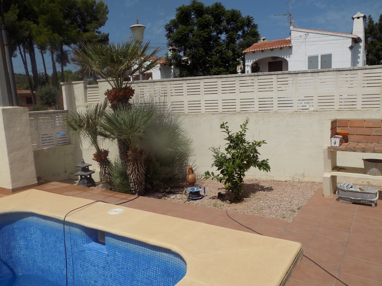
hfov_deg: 65.3
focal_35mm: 27
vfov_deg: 51.4
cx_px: 191
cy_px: 143
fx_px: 298
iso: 80
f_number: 10.2
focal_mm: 4.8
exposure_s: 1/320
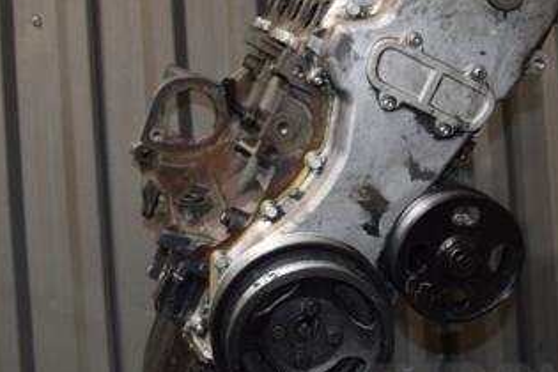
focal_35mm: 60
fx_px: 929
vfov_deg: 22.6
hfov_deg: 33.4
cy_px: 154
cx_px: 322
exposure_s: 1/60
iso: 800
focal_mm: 21
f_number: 5
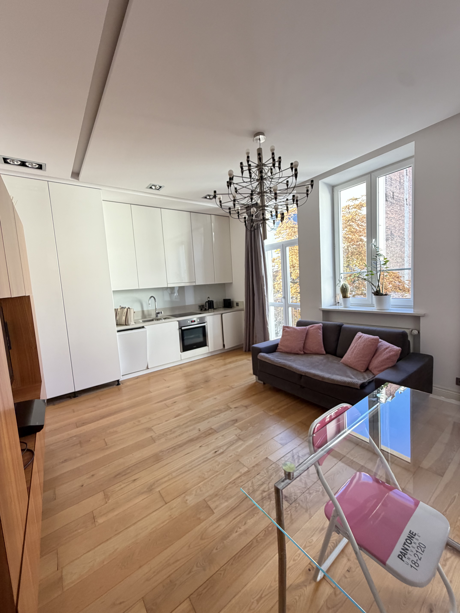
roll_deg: +3.4
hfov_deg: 85.7
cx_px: 230
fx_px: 248
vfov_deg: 102.1
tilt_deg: -6.0
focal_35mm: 14
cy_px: 306
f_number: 2.2
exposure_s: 1/74
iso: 320
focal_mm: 2.22
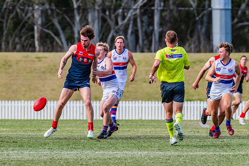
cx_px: 97
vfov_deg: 2.6
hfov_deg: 3.9
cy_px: 85
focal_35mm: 522
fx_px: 3614
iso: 800
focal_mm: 420
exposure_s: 1/1600
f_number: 7.1
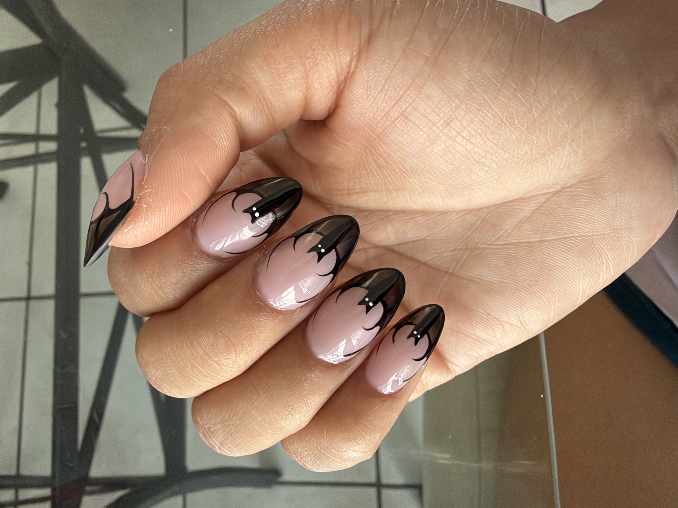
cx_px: 339
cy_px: 254
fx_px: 490
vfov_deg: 54.9
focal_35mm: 25
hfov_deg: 69.4
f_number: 2.2
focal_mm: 2.22
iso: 320
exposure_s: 1/78
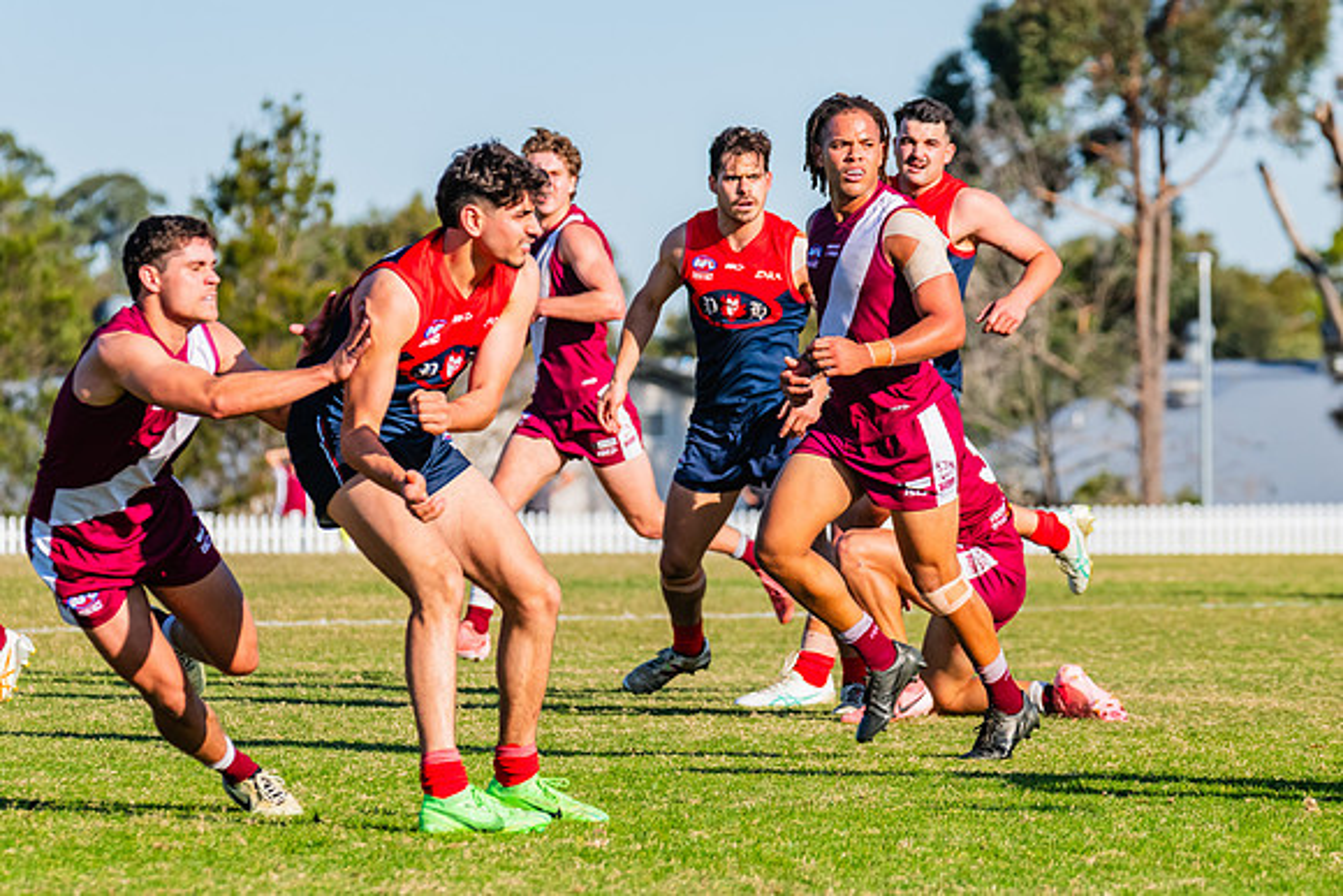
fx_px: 12309
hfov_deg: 6.2
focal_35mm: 330
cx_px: 722
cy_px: 466
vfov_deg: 4.2
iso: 800
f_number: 9
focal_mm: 270
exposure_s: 1/1600
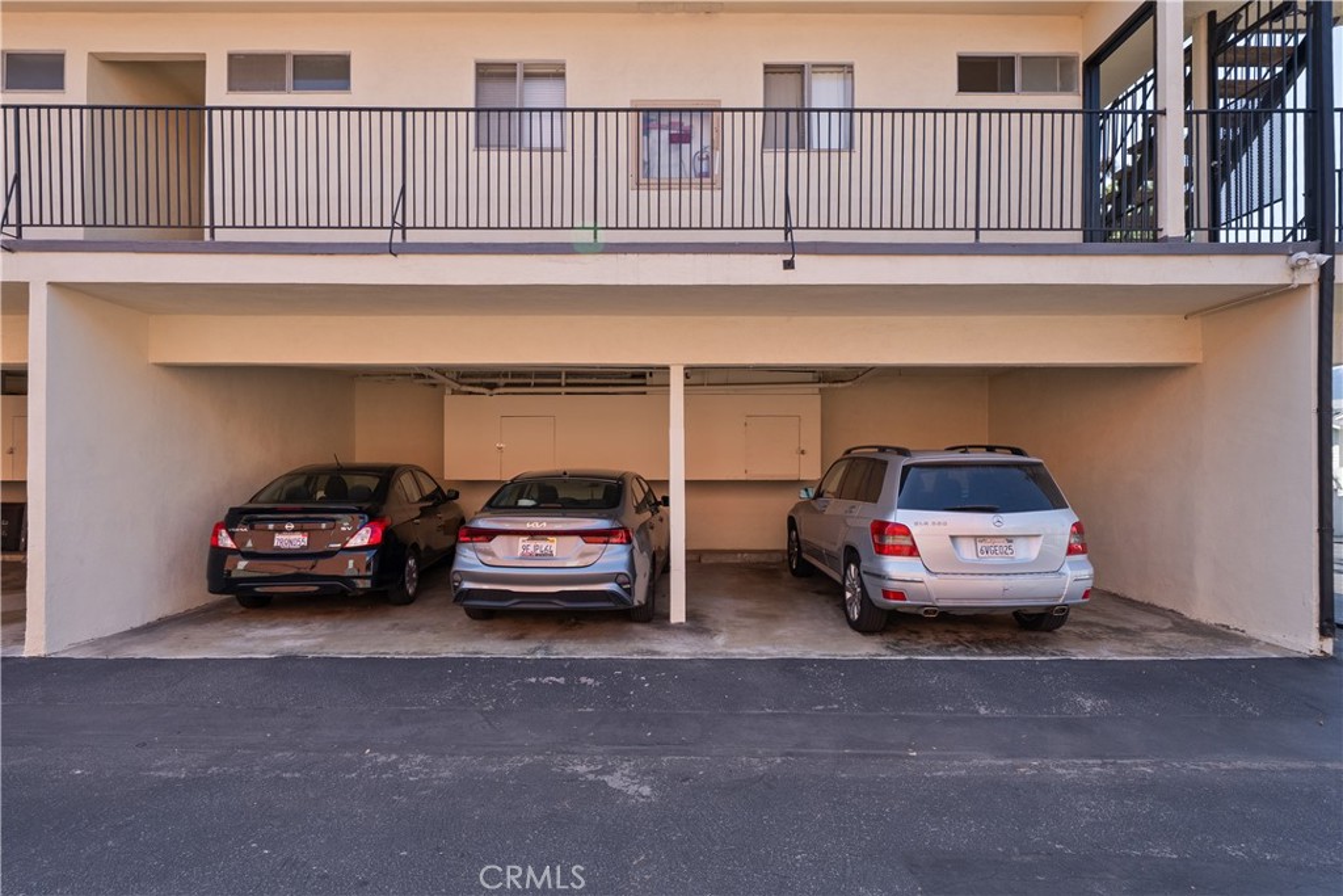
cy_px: 448
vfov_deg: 67.4
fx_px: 672
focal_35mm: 18
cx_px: 672
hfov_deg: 90.0
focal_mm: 18
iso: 500
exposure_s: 1/160
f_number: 10
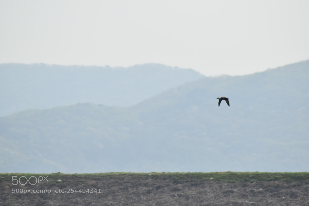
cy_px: 103
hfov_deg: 4.6
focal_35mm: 450
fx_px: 3863
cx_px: 154
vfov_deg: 3.1
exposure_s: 1/2000
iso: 400
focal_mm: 300
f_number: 8
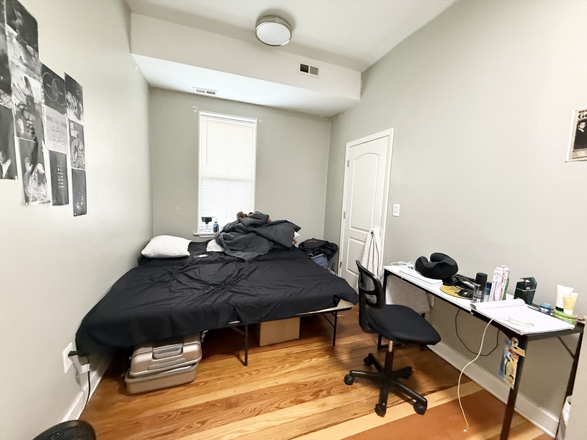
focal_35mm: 14
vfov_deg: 85.7
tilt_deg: -5.8
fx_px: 237
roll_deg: -2.4
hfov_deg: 102.1
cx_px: 294
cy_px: 220
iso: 640
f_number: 2.2
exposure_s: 1/60
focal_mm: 2.22
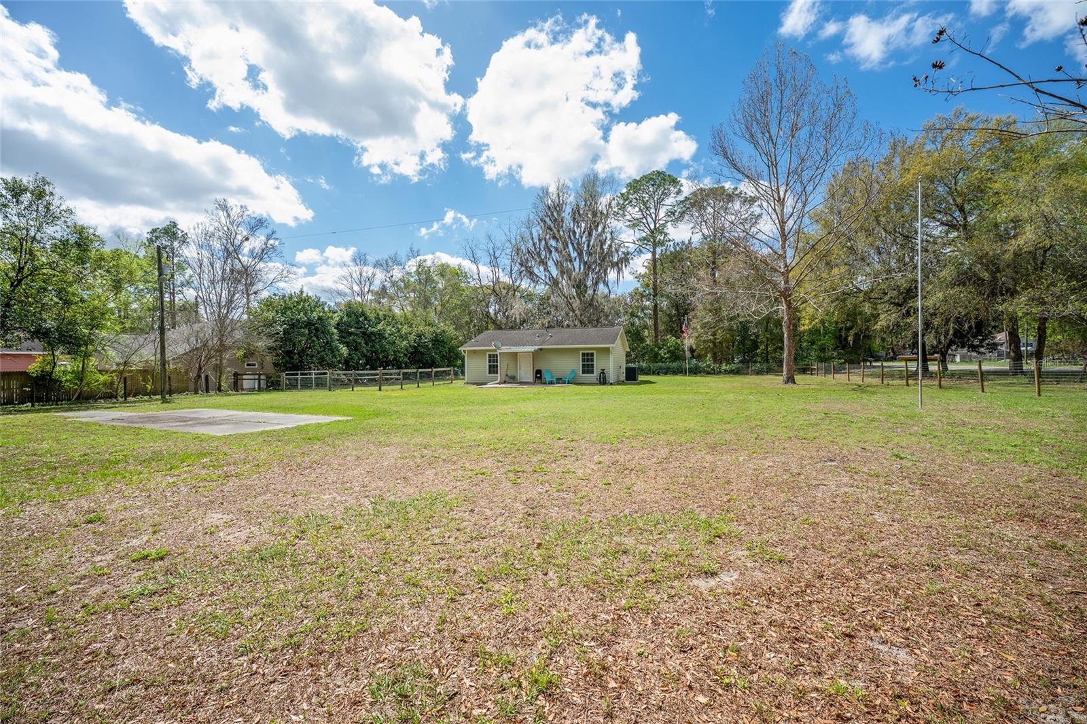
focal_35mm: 14
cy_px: 362
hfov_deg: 104.3
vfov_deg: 81.2
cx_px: 544
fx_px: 423
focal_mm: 14
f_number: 7.1
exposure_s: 1/800
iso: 400
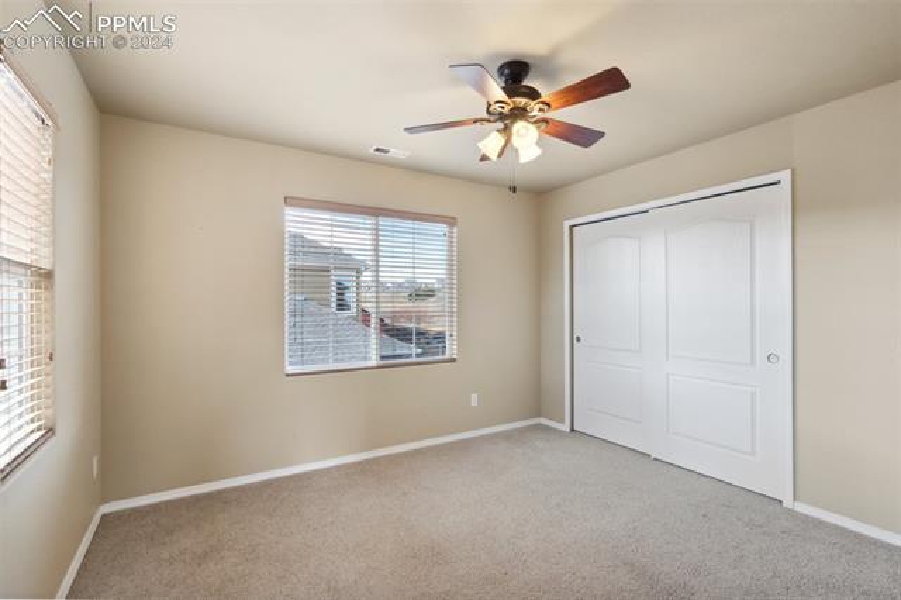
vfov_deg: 73.7
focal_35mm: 16
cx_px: 450
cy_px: 300
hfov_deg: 96.8
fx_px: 400
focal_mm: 16
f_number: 11
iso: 2500
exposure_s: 1/80
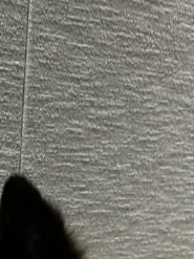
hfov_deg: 10.4
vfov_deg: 10.9
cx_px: -52
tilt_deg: -23.4
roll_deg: +0.1
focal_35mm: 140
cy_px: 703
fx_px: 1047
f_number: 1.78
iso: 160
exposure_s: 1/100
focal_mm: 6.76
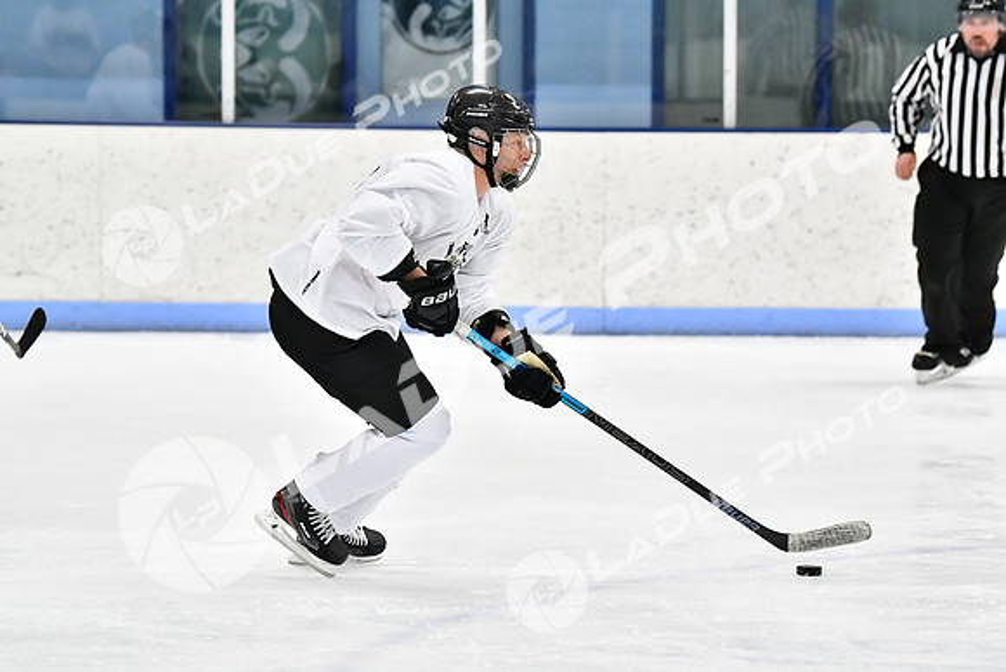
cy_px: 336
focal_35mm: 188
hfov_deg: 11.0
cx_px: 503
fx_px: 5241
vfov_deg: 7.3
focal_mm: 125
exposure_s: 1/1250
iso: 6400
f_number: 3.2
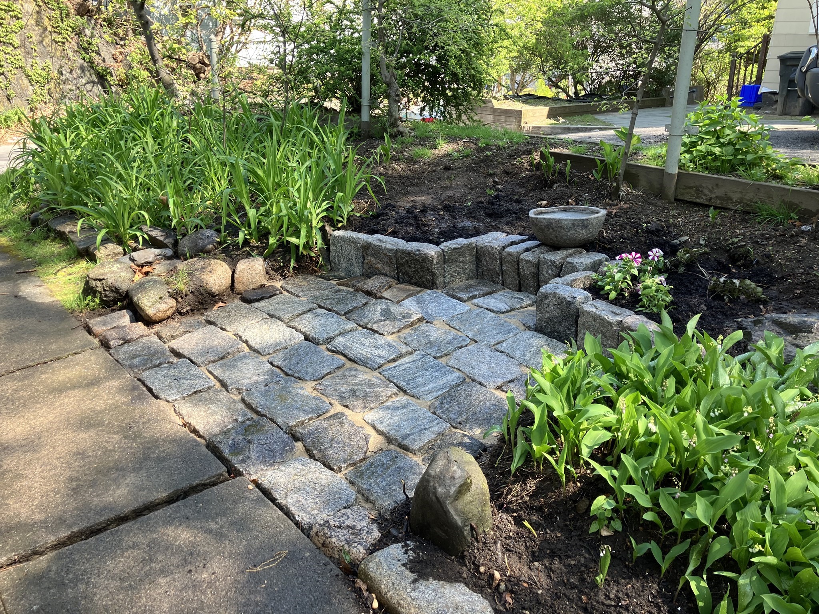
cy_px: 307
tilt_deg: -20.7
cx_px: 410
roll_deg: +0.4
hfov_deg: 63.4
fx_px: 662
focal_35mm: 28
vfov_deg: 49.7
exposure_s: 1/136
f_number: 1.8
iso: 25
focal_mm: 3.99
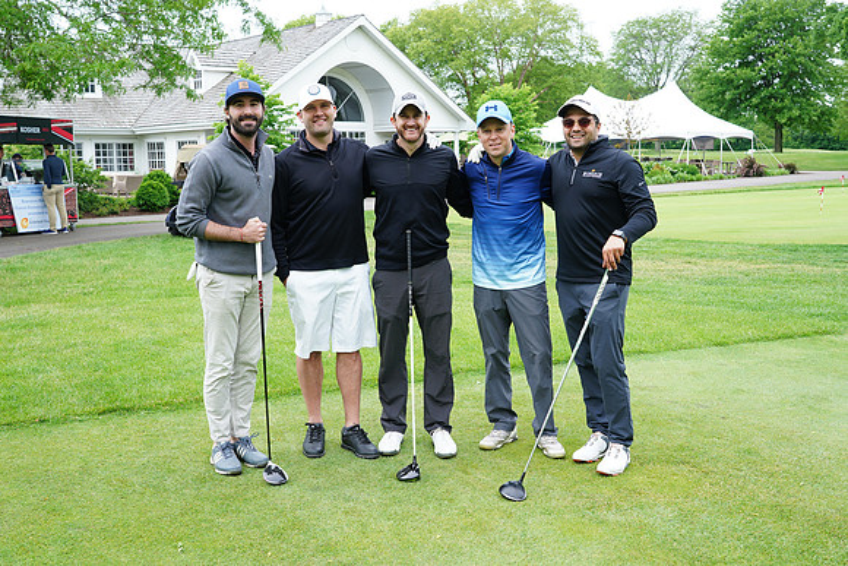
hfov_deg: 49.5
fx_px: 919
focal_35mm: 39
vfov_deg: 34.2
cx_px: 424
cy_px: 283
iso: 160
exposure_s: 1/100
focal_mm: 39
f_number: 7.1
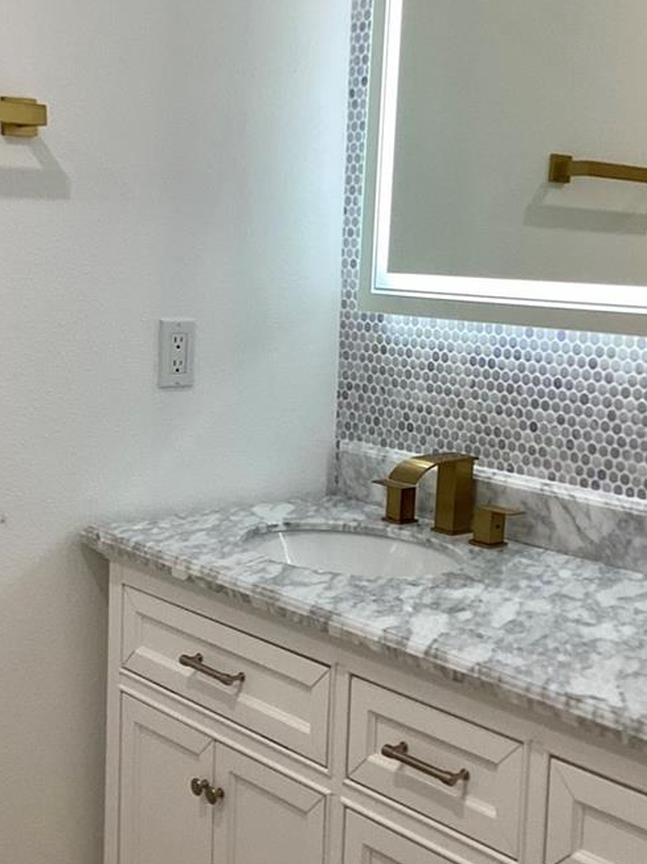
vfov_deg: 33.8
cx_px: 270
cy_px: 458
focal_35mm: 57
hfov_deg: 25.6
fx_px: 1422
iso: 50
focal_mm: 3.3
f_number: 2.4
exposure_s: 1/60
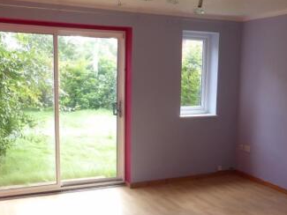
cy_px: 131
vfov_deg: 33.5
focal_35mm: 43
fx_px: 357
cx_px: 154
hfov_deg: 43.8
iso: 125
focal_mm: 4.3
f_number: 3.3
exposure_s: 1/60
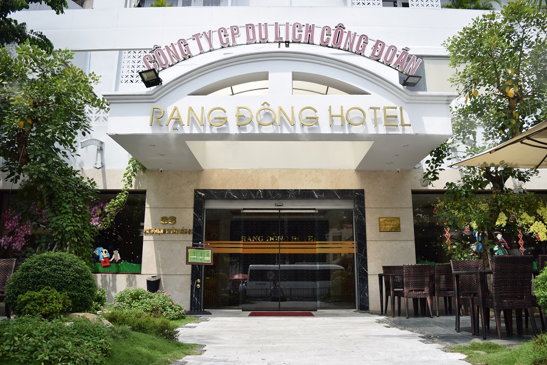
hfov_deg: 67.4
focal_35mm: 27
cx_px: 274
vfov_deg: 47.9
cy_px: 182
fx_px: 410
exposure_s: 1/640
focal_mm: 18
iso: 100
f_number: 4
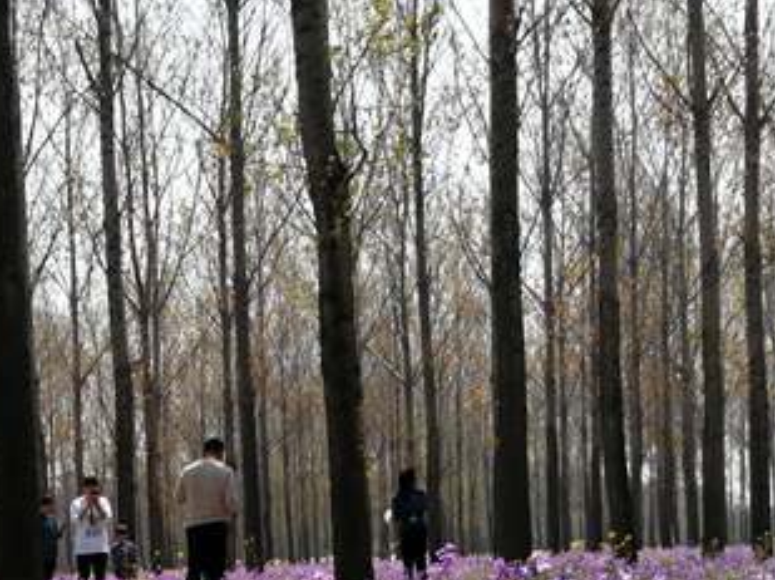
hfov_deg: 25.7
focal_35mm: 70
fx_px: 1565
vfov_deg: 19.6
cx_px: -78
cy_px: 708
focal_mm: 3.95
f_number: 2.2
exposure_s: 1/1073
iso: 50
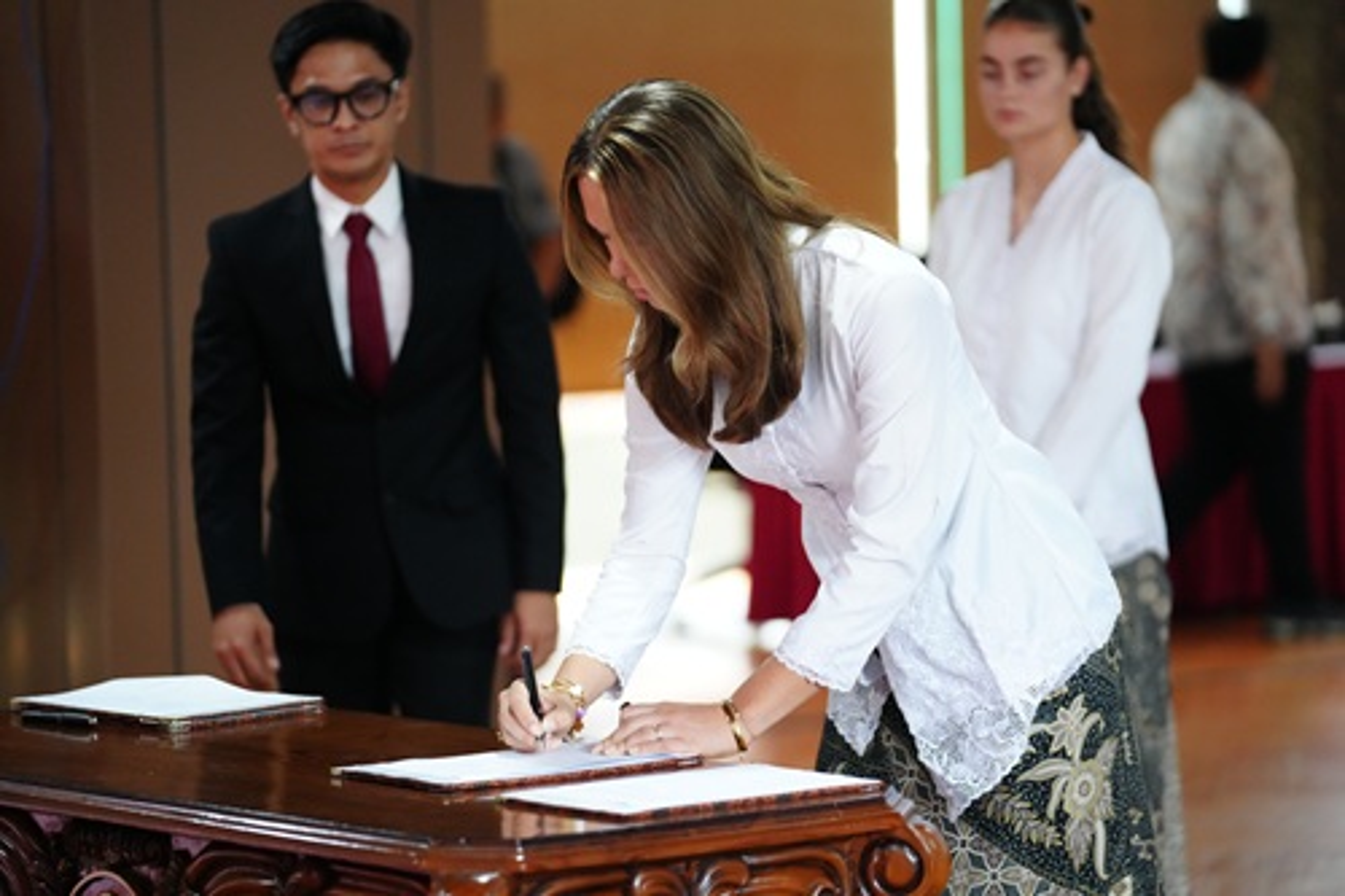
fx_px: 5154
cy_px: 448
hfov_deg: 14.9
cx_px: 672
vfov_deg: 9.9
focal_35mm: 138
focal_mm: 138
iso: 5000
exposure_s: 1/200
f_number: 2.8
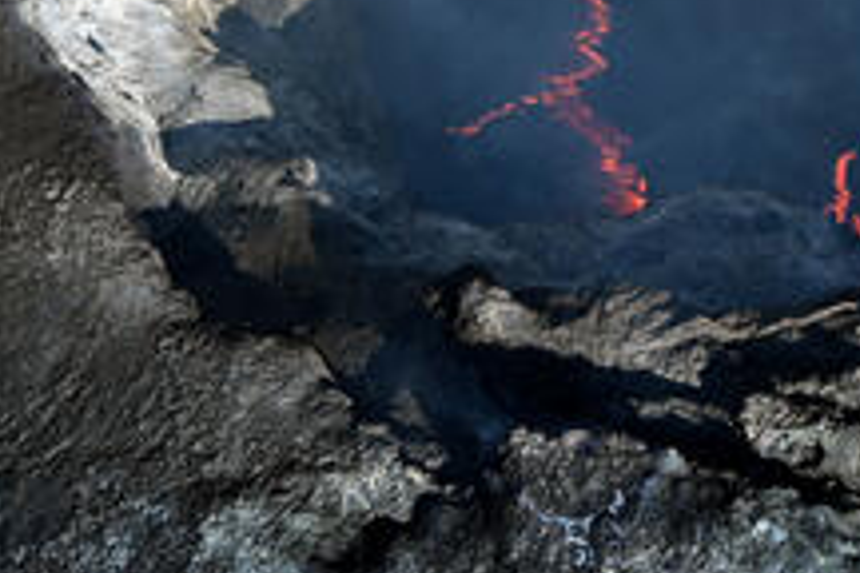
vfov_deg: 4.8
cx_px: 999
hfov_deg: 7.2
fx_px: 6832
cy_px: -97
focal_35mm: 286
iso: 100
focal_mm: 103
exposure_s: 1/250
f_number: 6.3
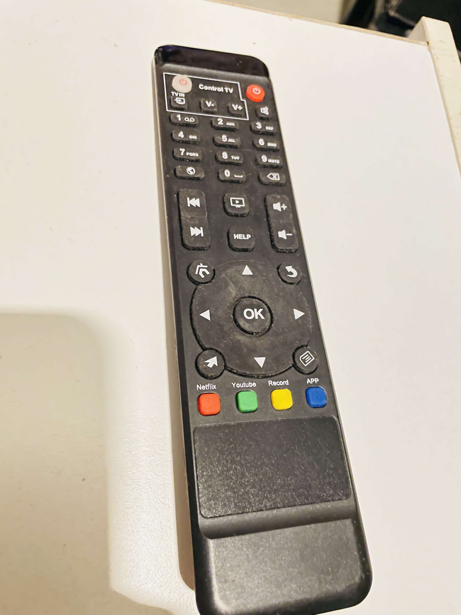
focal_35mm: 26
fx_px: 462
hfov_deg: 53.1
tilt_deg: -66.0
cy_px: 308
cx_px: 230
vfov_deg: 67.3
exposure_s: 1/14
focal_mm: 4.2
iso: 1250
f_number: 1.6
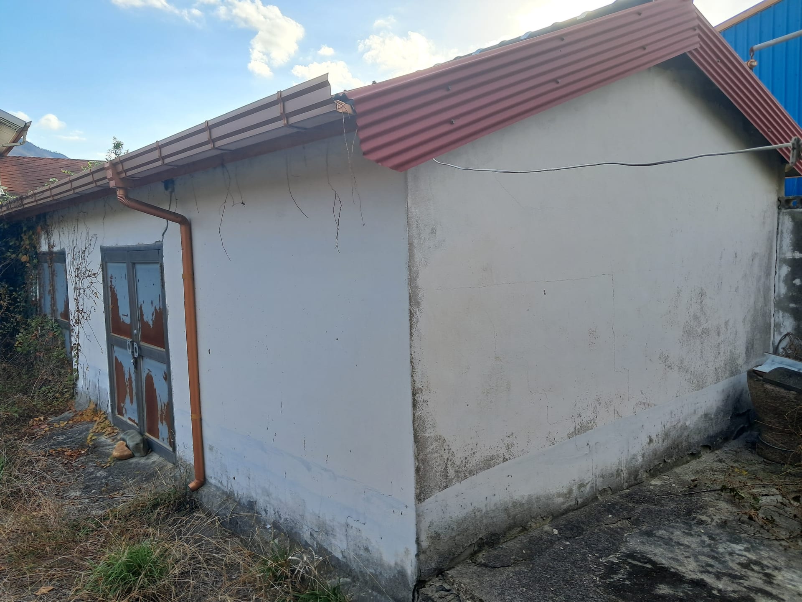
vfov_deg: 51.4
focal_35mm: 27
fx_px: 626
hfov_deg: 65.3
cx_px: 401
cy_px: 301
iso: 50
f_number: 1.8
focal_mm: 4
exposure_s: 1/313
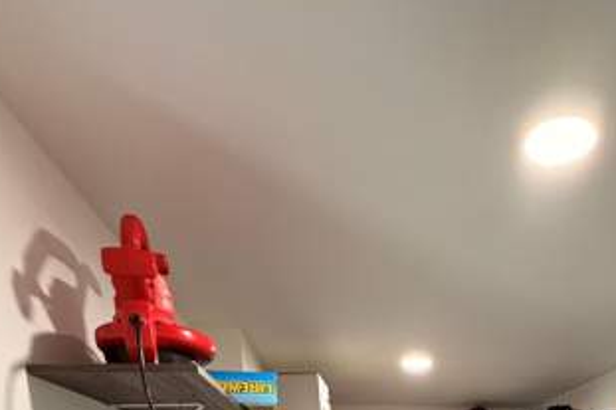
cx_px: 414
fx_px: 513
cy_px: 582
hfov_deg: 60.4
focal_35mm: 30
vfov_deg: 30.1
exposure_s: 1/60
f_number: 2.2
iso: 320
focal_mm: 2.22
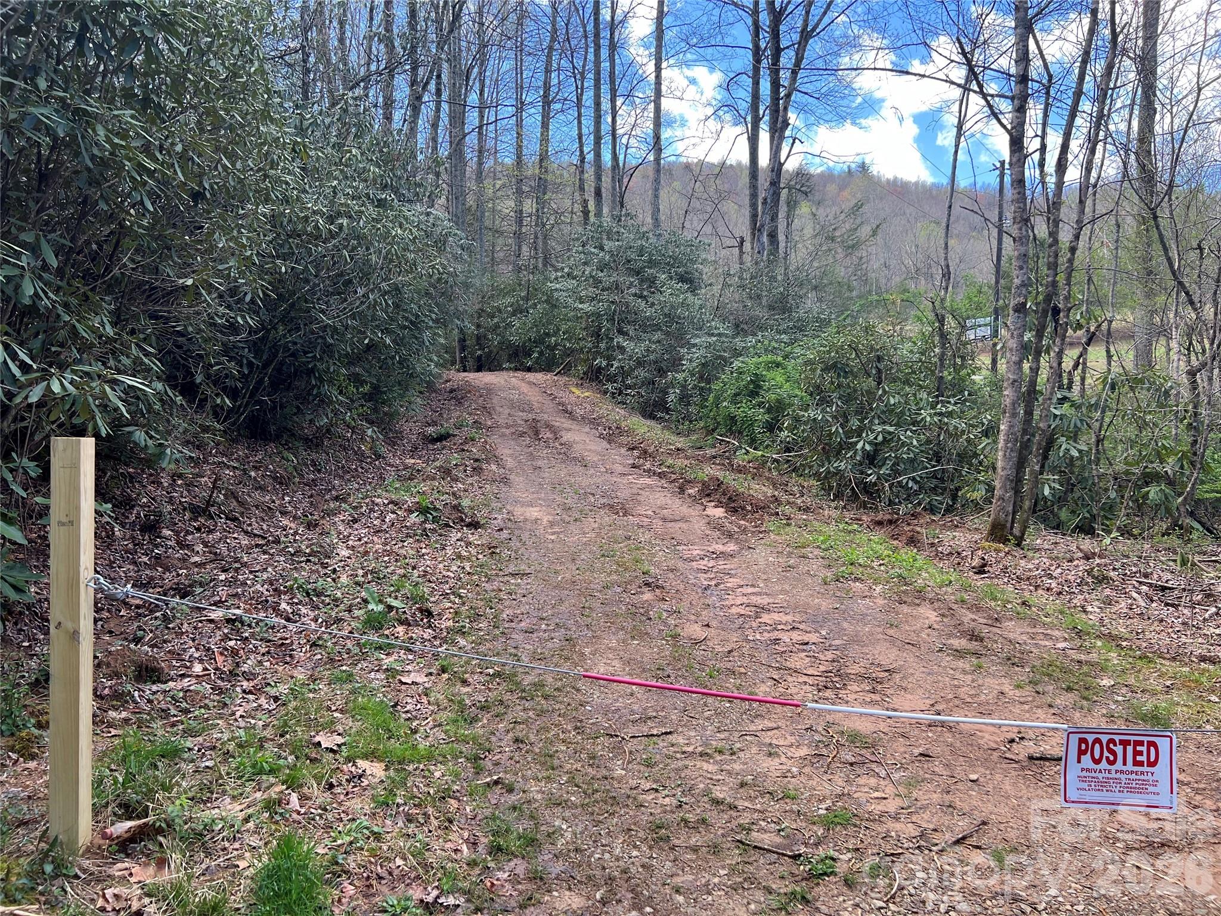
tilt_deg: -4.3
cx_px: 610
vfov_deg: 53.1
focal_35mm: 26
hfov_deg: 67.3
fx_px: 917
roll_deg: -0.3
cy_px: 458
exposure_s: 1/353
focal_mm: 5.7
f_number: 1.5
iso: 50
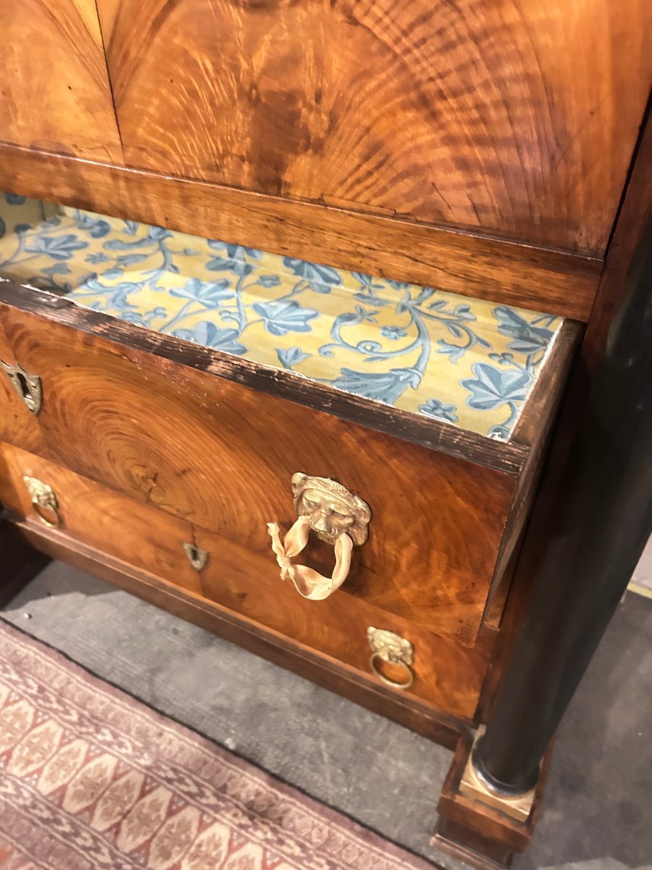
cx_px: 326
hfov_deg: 53.1
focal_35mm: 26
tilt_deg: -38.4
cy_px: 435
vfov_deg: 67.3
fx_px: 653
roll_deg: +1.5
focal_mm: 5.7
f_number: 1.5
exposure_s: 1/25
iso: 1000
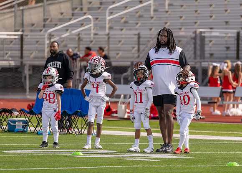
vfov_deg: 3.6
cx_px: 157
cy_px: 86
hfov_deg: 5.1
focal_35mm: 398
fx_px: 2732
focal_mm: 200
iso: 100
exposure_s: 1/2500
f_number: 2.8
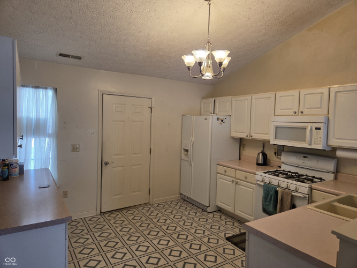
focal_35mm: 23
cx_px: 178
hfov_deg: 73.9
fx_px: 237
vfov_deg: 58.9
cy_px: 134
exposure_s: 1/120
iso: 100
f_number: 1.8
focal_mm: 5.4
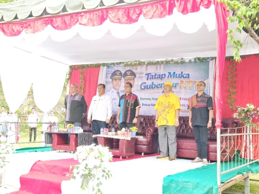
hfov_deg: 41.2
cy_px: 97
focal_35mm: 46
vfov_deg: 31.5
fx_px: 344
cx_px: 130
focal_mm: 6.18
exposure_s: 1/33.3
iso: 1250
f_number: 1.65
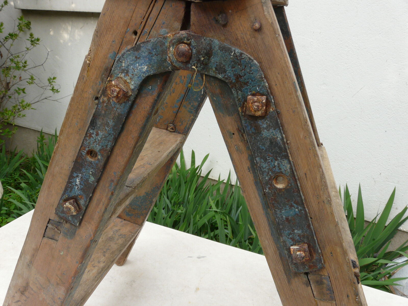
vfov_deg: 49.7
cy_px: 153
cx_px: 204
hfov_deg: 63.4
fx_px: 330
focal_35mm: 28
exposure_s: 1/50
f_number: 5
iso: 100
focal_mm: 4.6
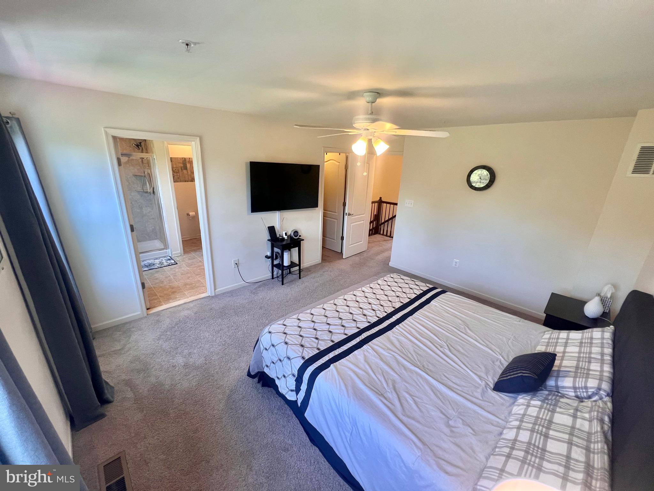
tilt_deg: -18.8
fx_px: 246
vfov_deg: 89.9
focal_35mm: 13
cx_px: 327
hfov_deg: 106.2
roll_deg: -2.4
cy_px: 246
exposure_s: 1/120
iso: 160
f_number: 1.8
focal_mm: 1.57
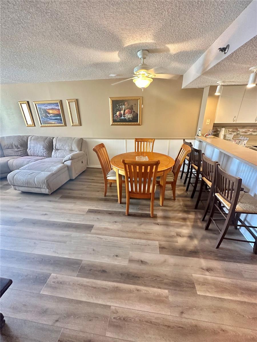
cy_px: 171
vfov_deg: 102.1
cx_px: 128
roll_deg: +0.8
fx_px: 139
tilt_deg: -22.3
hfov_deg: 85.7
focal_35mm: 14
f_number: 2.2
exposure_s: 1/60
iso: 400
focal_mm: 2.22
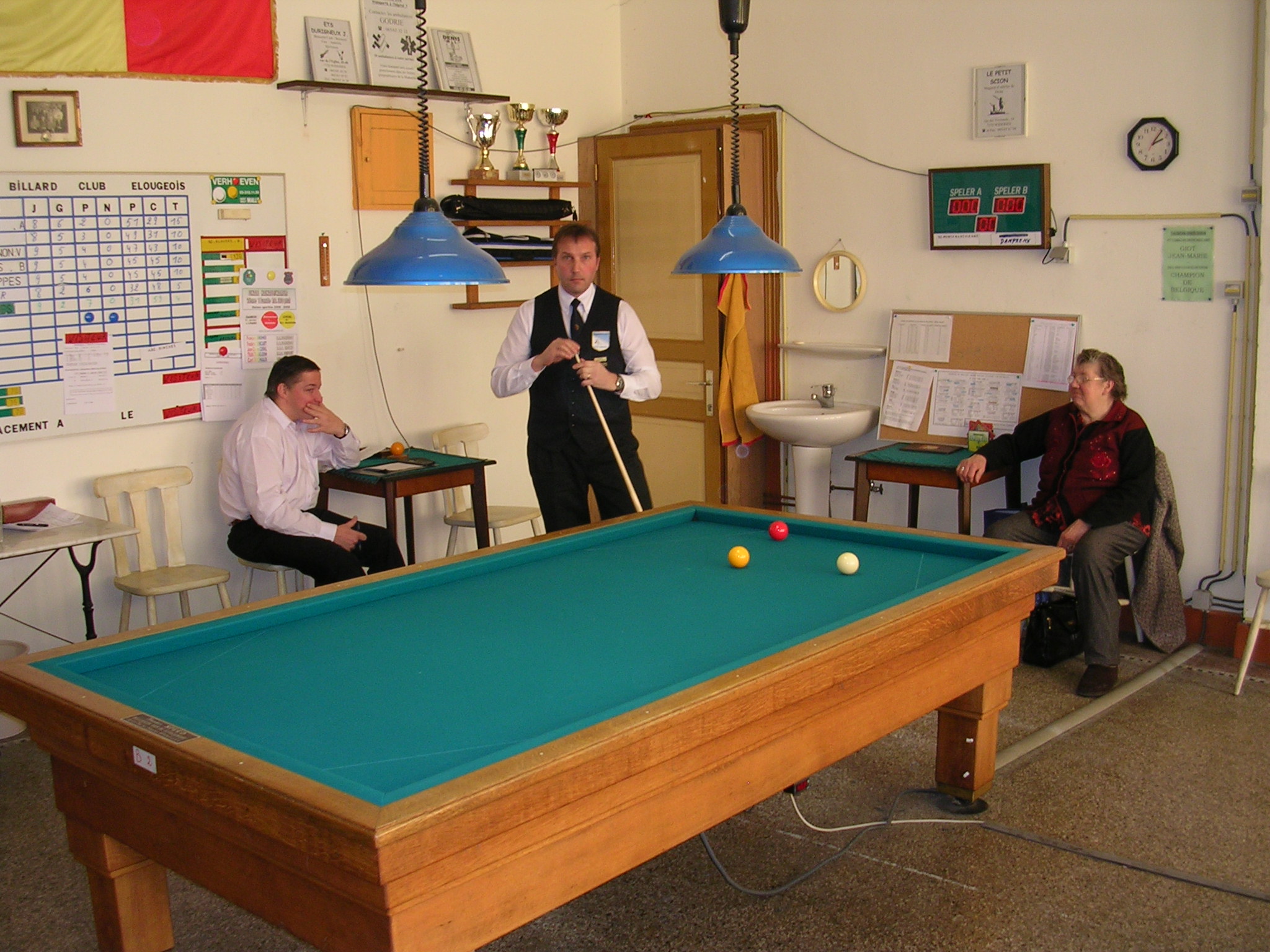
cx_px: 635
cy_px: 476
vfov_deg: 37.7
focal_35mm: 38
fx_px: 1394
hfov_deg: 49.0
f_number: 2.8
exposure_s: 1/30
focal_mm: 5.8
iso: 50
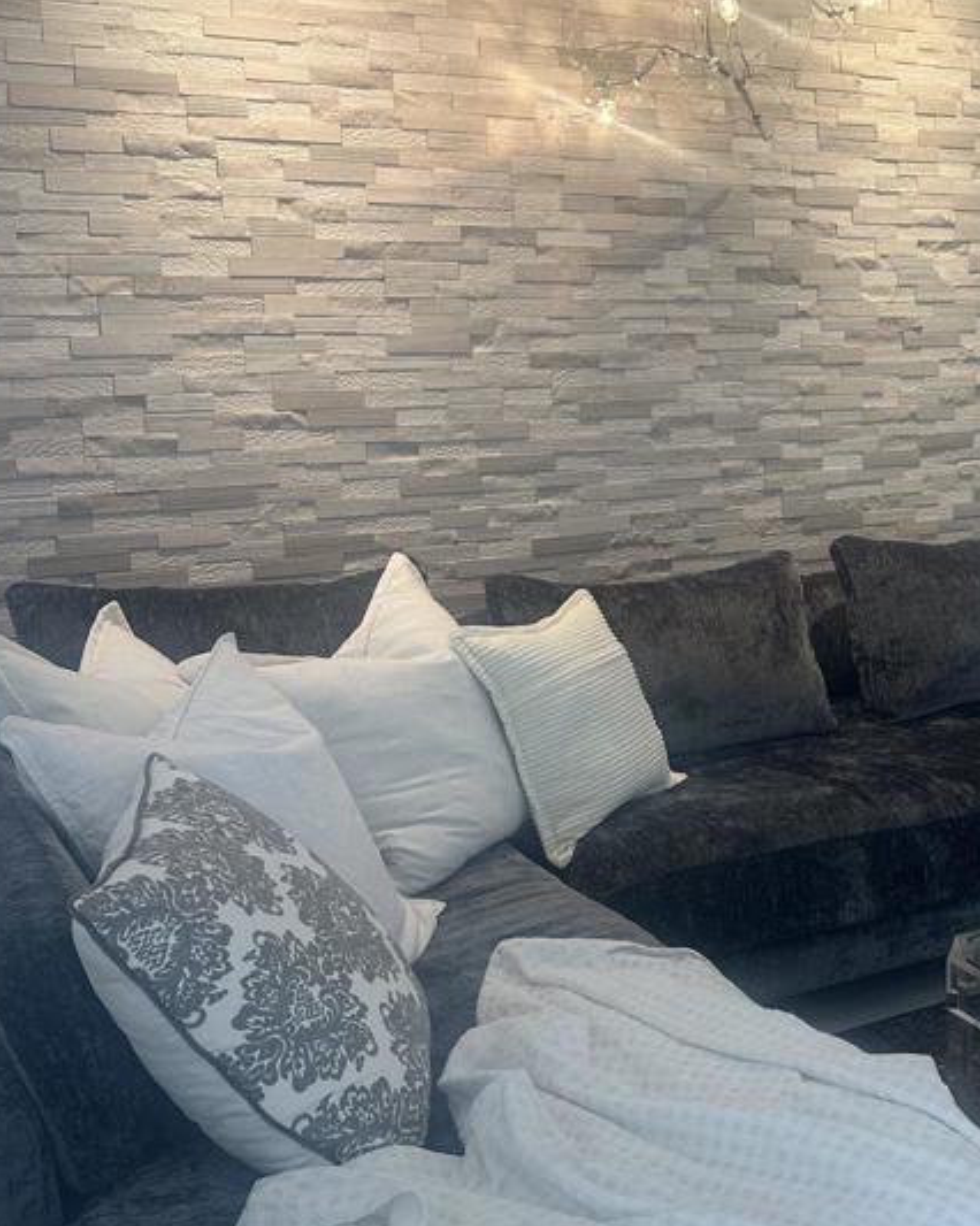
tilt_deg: -10.7
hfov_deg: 32.0
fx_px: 1632
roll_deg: -1.5
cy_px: 607
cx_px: 853
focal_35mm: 45
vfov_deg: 41.2
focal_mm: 6.86
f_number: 1.78
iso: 100
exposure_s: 1/120
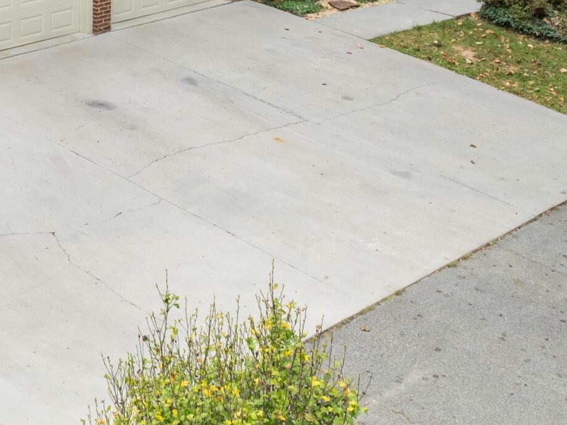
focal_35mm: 78
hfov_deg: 23.6
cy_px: -157
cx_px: -45
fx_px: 1277
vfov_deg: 17.5
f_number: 2.8
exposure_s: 1/320
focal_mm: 12.29
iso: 240
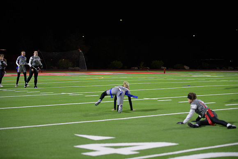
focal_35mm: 100
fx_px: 661
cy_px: 80
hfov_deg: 20.4
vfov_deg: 13.7
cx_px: 119
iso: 1000
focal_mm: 100
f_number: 2.8
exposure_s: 1/200
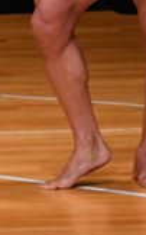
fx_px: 7481
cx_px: 73
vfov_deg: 1.8
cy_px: -102
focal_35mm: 1173
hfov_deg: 1.1
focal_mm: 160
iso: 3200
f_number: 5.6
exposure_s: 1/400
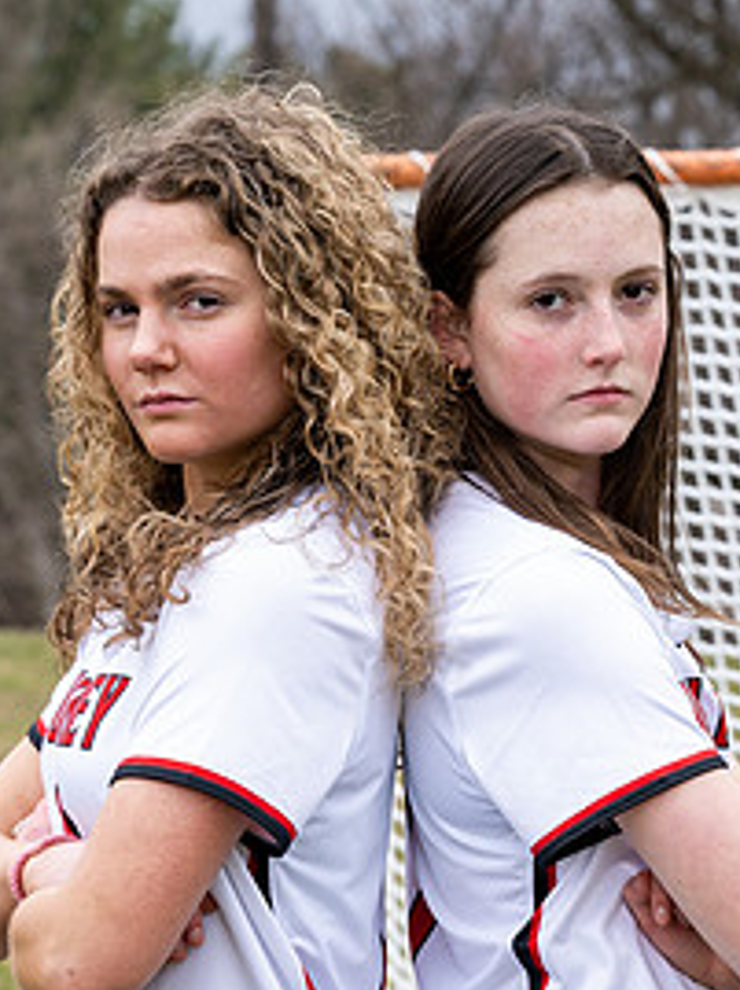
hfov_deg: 6.1
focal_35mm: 240
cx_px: 876
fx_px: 6857
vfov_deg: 8.2
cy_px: 845
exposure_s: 1/250
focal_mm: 70
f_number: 5.6
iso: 200
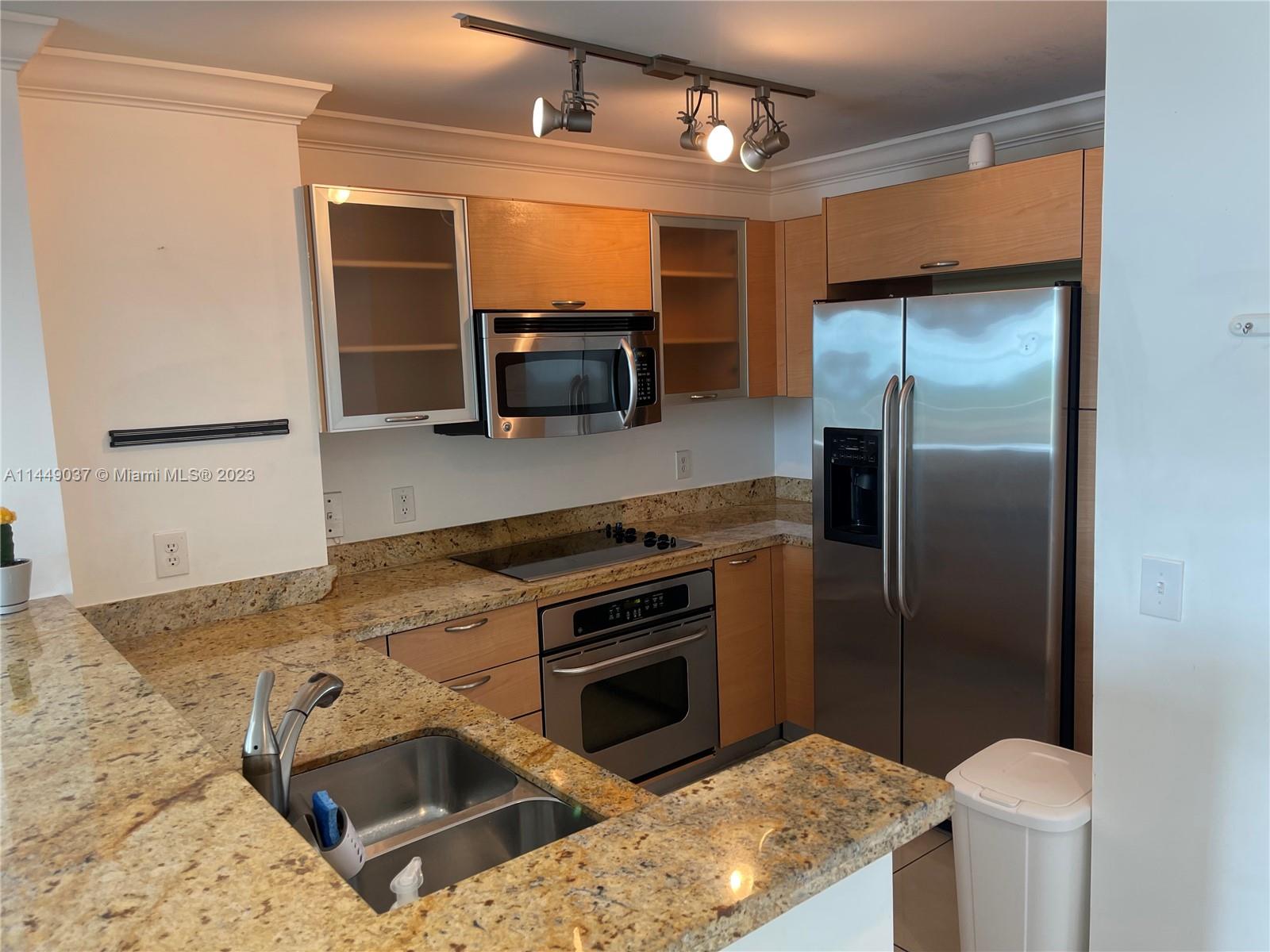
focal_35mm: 26
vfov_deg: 53.1
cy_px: 476
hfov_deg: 67.3
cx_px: 635
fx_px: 954
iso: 64
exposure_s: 1/60
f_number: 1.6
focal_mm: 5.1
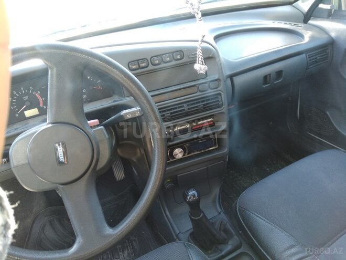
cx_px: 173
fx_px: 210
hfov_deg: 79.0
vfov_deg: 63.4
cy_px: 130
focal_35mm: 21
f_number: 2
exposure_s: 1/50
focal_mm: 3.57
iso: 160
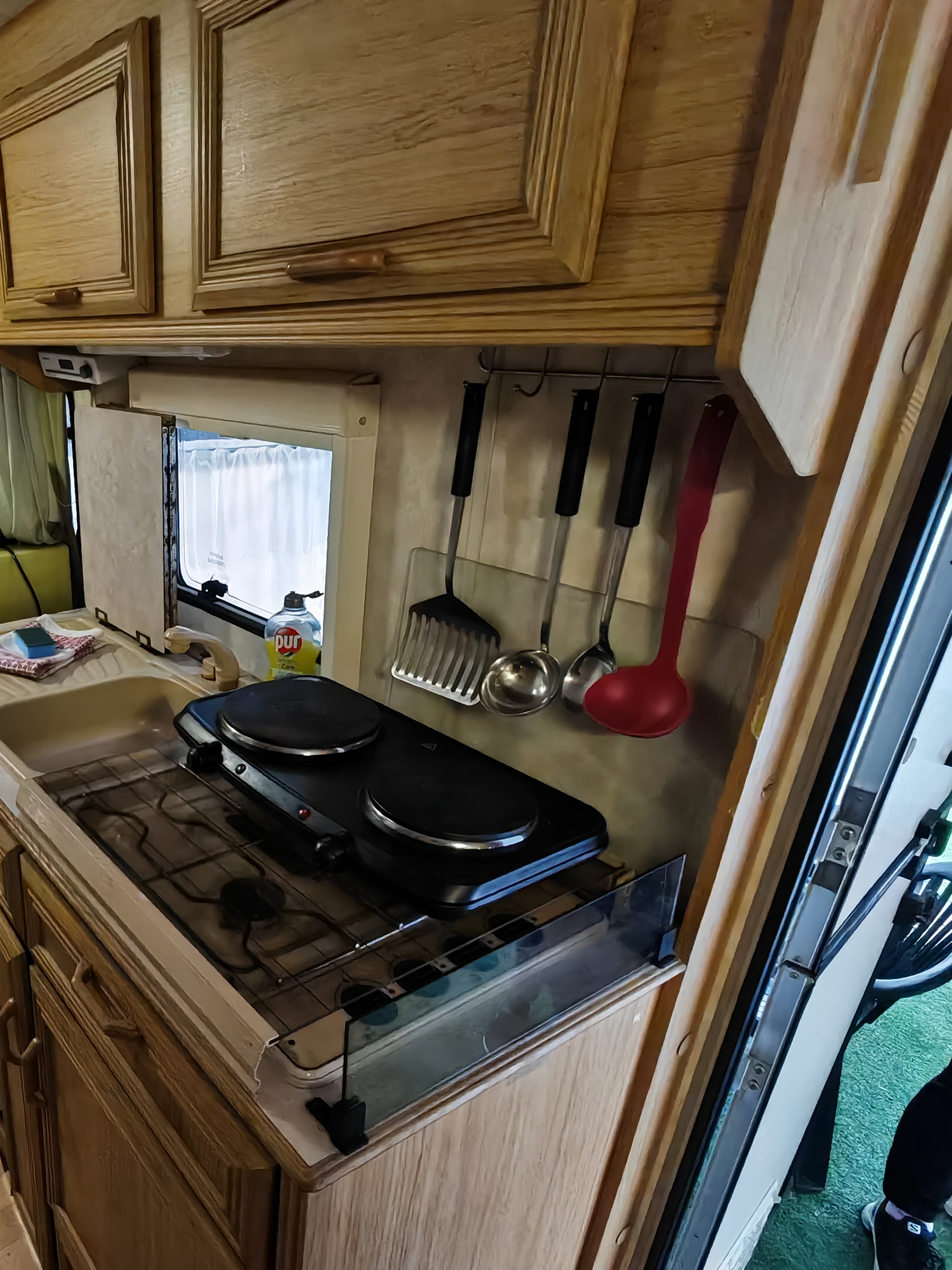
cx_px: 132
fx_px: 843
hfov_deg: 53.1
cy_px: 717
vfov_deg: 73.6
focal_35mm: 23
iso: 1283
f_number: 2
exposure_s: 1/25
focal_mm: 1.82
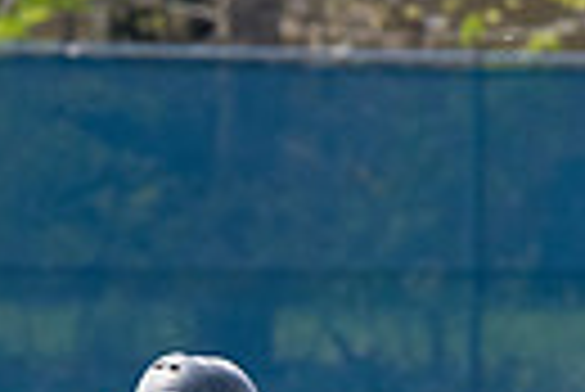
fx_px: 21767
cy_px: 861
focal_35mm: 1338
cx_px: 320
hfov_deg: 1.5
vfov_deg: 1.0
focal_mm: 200
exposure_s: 1/1600
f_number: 5.6
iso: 400
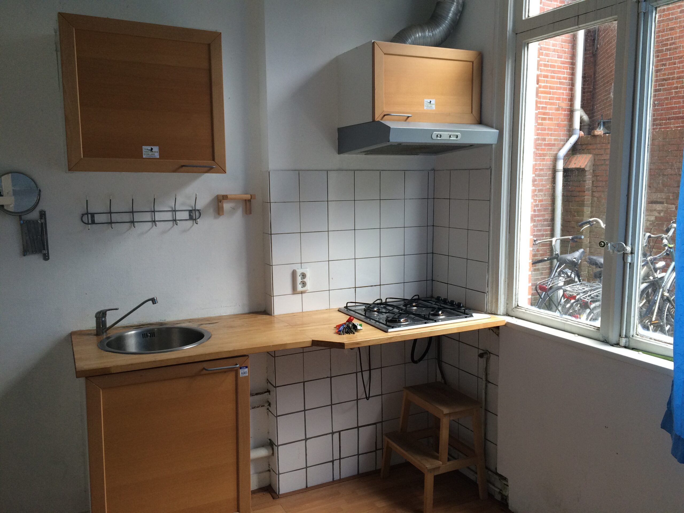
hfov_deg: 61.7
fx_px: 573
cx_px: 342
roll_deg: +0.8
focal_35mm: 29
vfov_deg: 48.2
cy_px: 256
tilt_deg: -9.0
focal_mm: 4.15
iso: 64
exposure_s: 1/120
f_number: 2.2
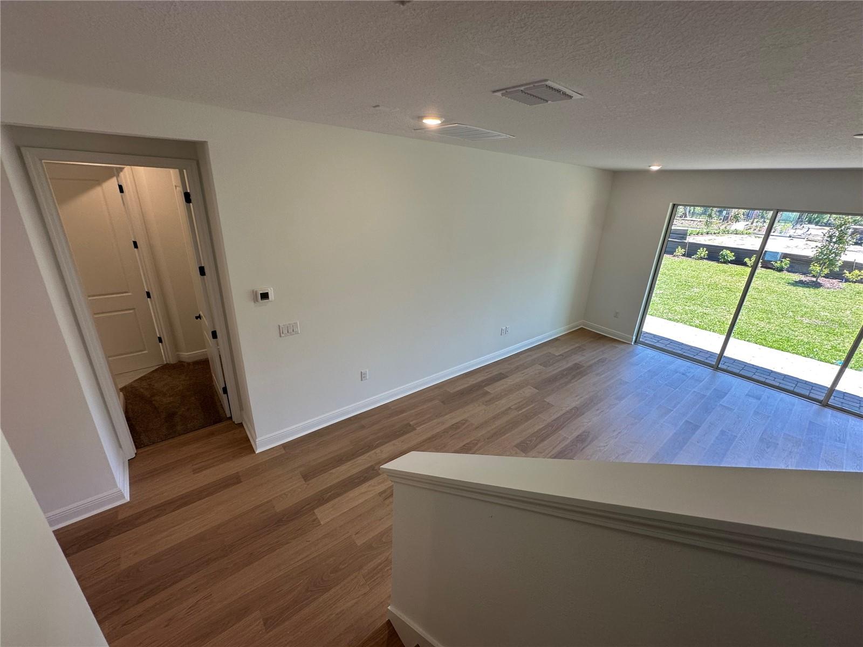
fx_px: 349
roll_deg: -3.0
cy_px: 324
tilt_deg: -20.9
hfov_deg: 102.1
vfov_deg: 85.7
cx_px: 432
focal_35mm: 14
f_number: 2.2
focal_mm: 2.22
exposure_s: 1/120
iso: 80
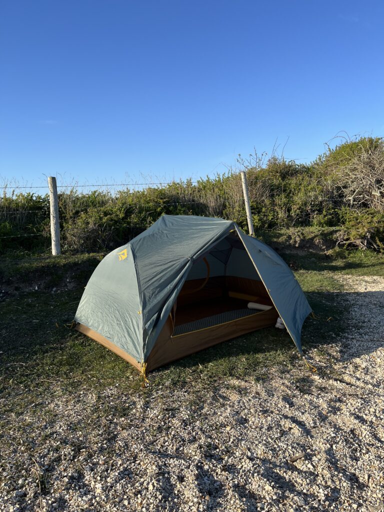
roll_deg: +2.6
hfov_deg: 53.1
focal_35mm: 26
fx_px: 385
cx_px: 192
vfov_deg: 67.3
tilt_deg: -7.3
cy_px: 256
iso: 50
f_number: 1.6
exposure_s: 1/2062
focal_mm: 5.1
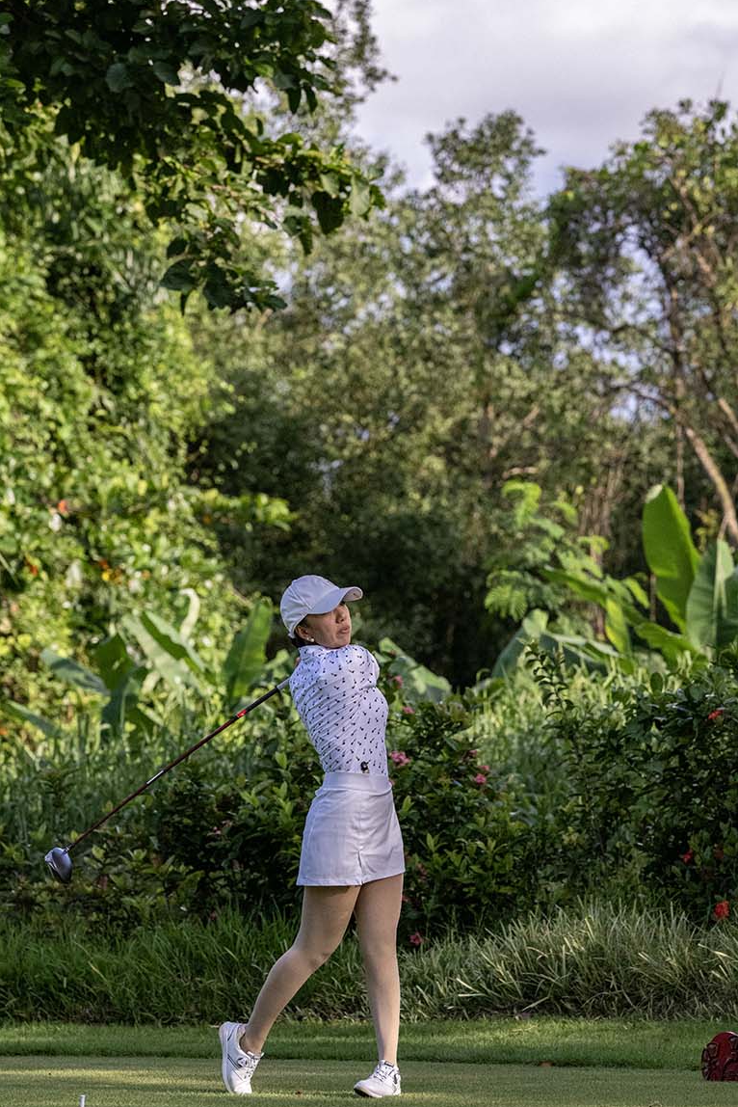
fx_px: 5009
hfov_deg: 8.4
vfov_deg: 12.6
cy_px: 642
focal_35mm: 163
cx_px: 384
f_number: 5
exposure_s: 1/5000
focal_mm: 130
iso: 3600
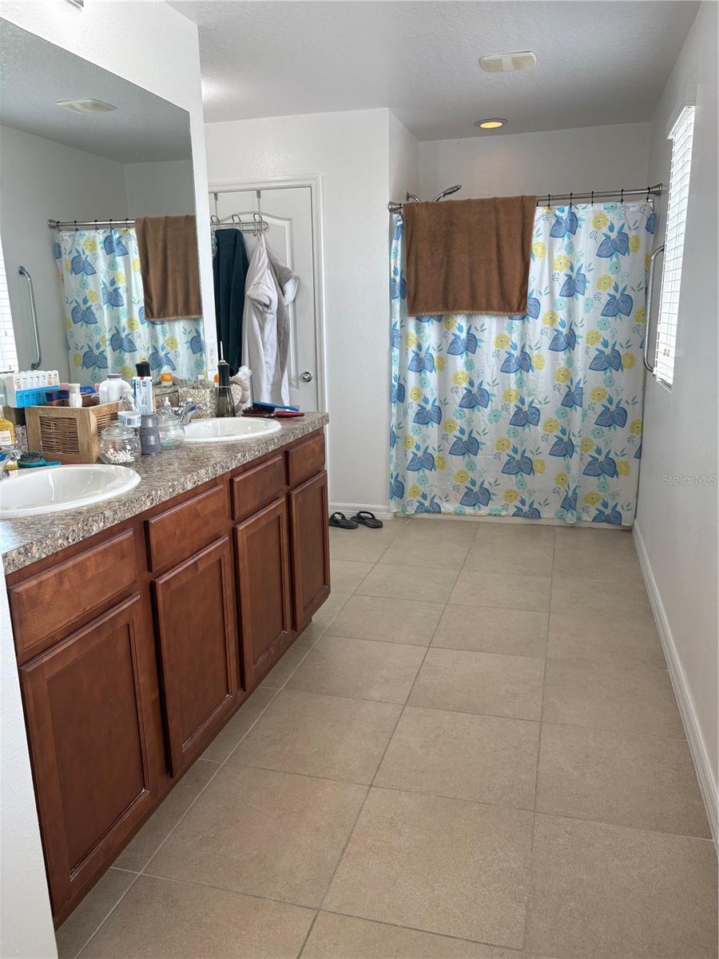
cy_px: 480
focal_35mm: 26
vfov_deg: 67.3
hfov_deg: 53.1
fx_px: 720
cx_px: 360
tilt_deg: -12.3
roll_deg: +1.1
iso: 64
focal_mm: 5.96
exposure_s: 1/120
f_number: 1.6
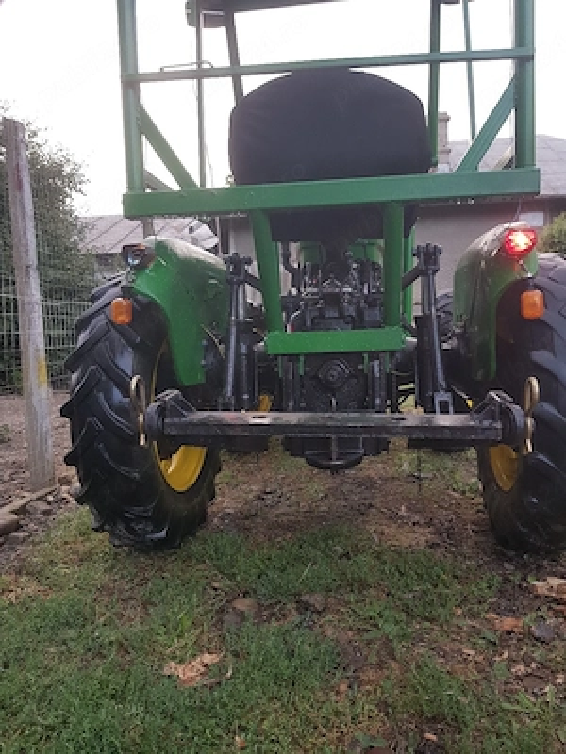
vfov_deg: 67.3
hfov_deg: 53.1
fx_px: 567
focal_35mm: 26
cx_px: 283
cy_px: 377
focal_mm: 4.3
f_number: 1.7
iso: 64
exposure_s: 1/60.2
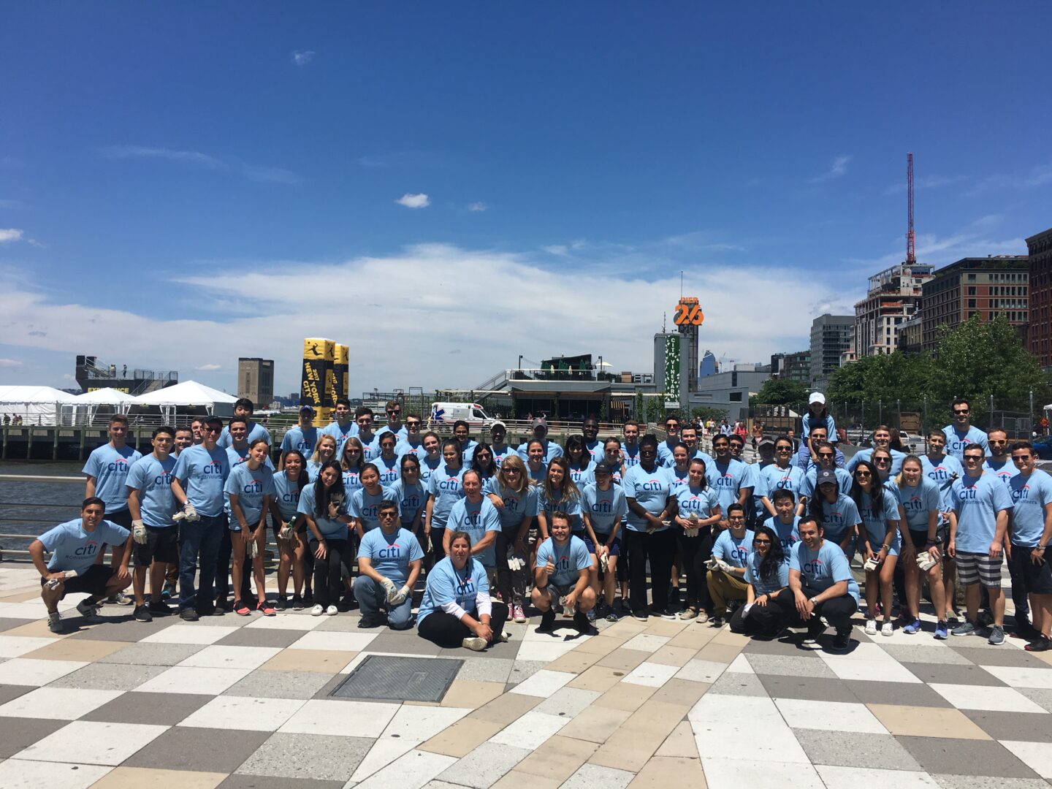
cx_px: 526
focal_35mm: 29
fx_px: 881
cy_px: 394
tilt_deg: +2.8
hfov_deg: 61.7
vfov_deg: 48.2
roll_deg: -0.6
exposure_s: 1/2747
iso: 25
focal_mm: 4.15
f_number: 2.2
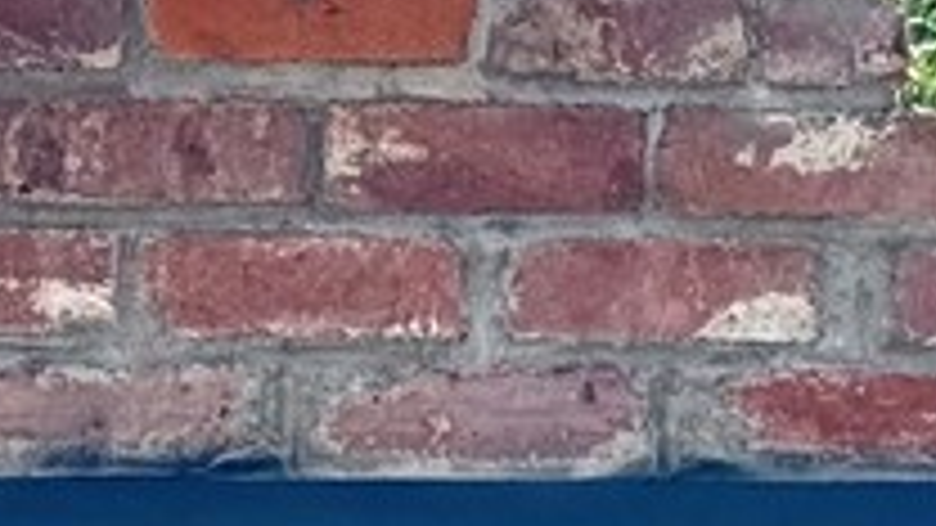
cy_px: 1331
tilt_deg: -5.3
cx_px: 504
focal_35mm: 257
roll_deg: -0.4
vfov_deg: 4.6
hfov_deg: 8.4
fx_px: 6378
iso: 100
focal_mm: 6.76
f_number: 1.78
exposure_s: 1/2208
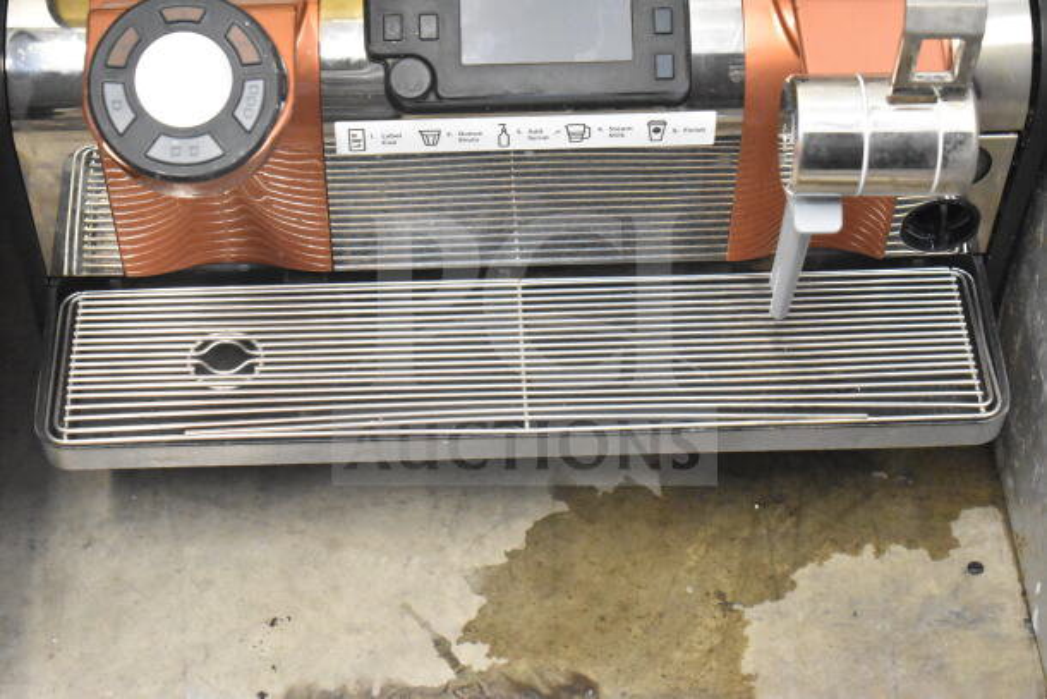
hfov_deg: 26.0
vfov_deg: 17.5
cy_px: 350
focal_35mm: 78
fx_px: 2269
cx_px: 524
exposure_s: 1/80
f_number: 5.6
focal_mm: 52
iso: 10000
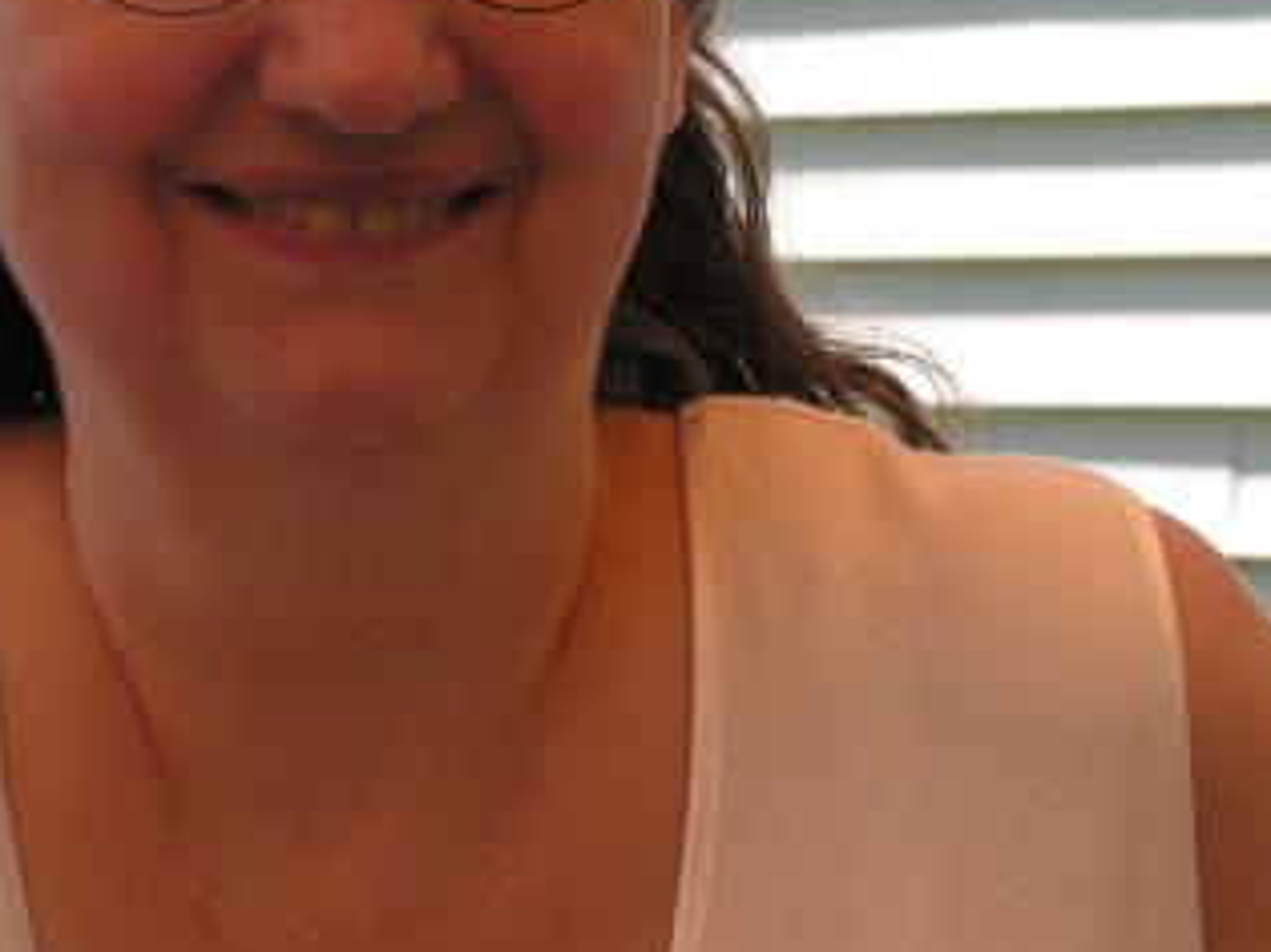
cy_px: 198
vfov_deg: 5.8
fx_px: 9469
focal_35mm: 258
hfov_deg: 7.7
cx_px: 545
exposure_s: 1/108
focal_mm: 32.4
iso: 50
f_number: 6
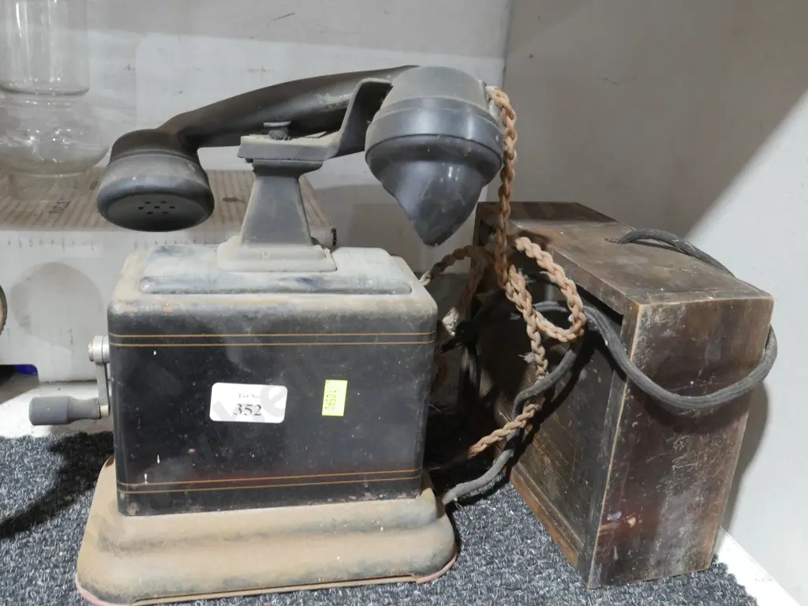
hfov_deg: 56.8
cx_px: 404
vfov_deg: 44.2
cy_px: 303
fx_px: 747
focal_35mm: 32
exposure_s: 1/20
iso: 3200
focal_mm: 16
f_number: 7.1
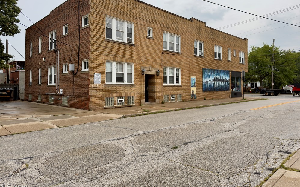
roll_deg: +0.8
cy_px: 77
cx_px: 149
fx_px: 213
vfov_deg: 47.4
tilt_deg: +3.6
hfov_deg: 70.4
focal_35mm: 26
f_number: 1.78
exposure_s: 1/5348
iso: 80
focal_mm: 6.76
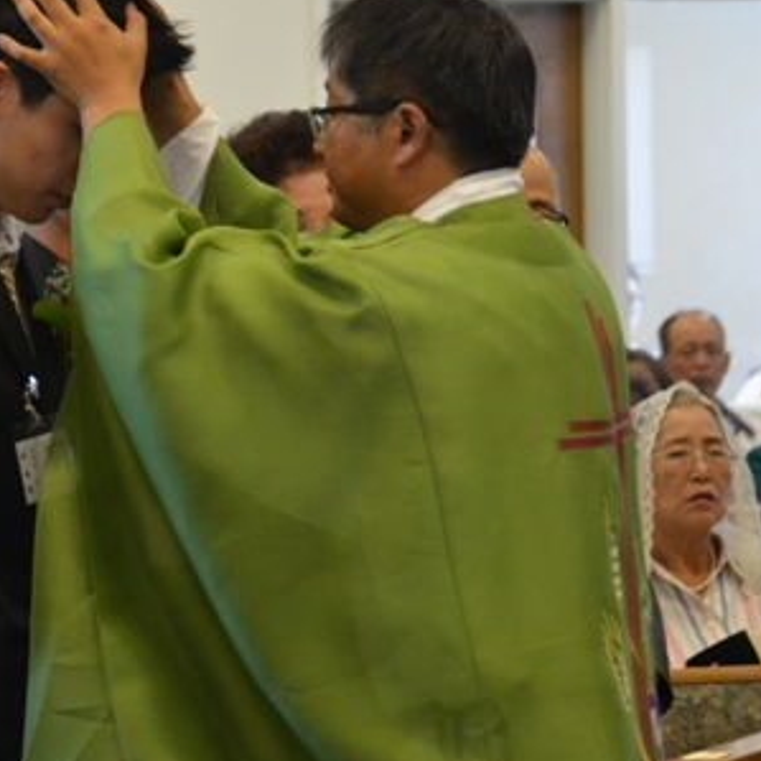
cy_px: 260
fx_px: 6440
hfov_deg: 6.8
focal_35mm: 259
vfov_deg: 6.8
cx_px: 158
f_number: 5.3
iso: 1250
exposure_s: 1/30
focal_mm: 95
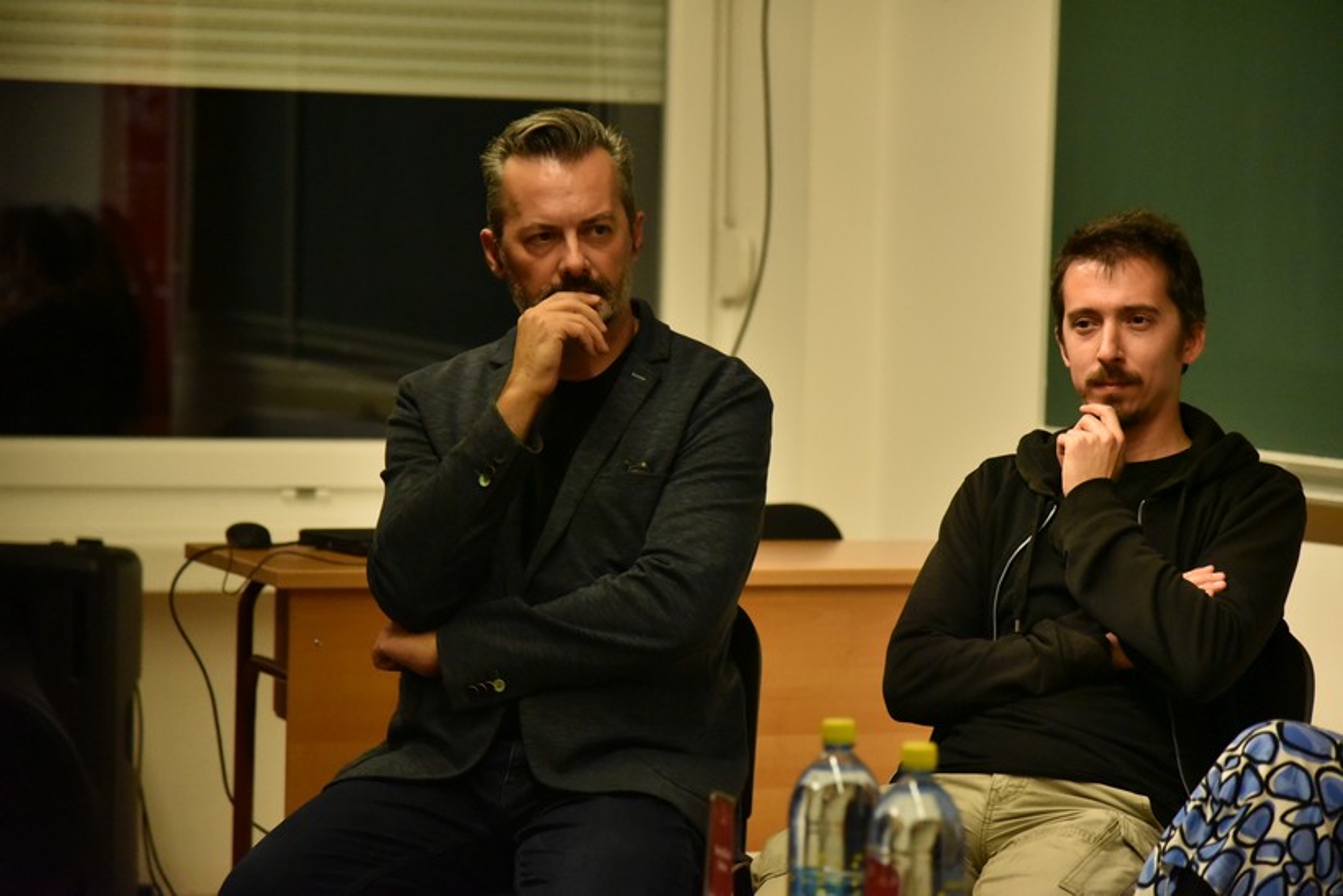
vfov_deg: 11.4
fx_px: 4477
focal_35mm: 120
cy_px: 448
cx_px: 672
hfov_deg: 17.1
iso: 10000
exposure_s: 1/1600
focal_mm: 120
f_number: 4
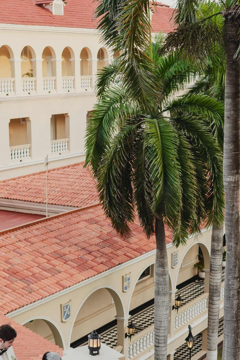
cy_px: 267
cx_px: 63
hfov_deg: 19.3
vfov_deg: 28.4
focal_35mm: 70
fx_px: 700
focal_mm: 35
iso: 100
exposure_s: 1/200
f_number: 2.5
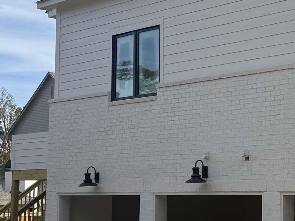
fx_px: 733
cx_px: 289
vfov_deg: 17.2
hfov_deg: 22.0
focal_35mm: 86
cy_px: 112
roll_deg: +0.4
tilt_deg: +6.2
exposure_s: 1/3759
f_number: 1.78
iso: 80
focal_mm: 6.76
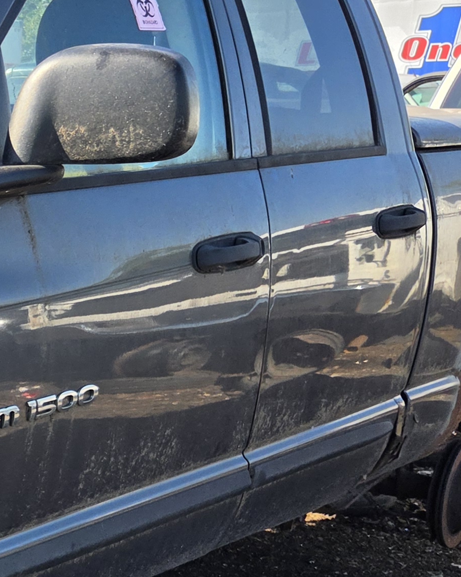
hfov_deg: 16.3
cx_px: -367
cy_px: 435
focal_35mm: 79
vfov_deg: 23.9
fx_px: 1348
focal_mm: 5.4
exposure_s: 1/2430
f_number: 1.8
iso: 80
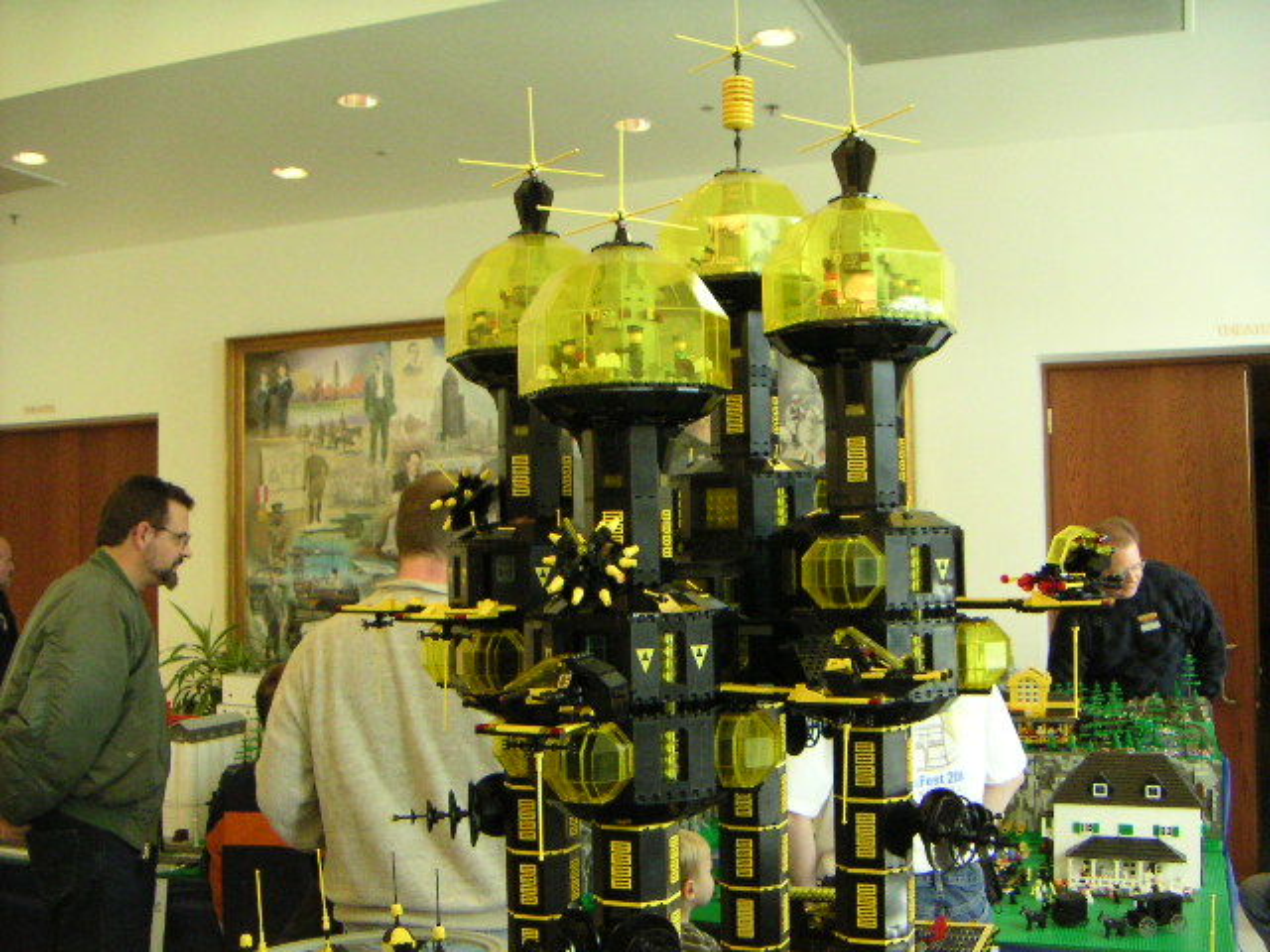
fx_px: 1357
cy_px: 476
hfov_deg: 50.1
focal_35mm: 37
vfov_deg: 38.7
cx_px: 635
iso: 400
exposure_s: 1/45
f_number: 2.8
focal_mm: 4.8
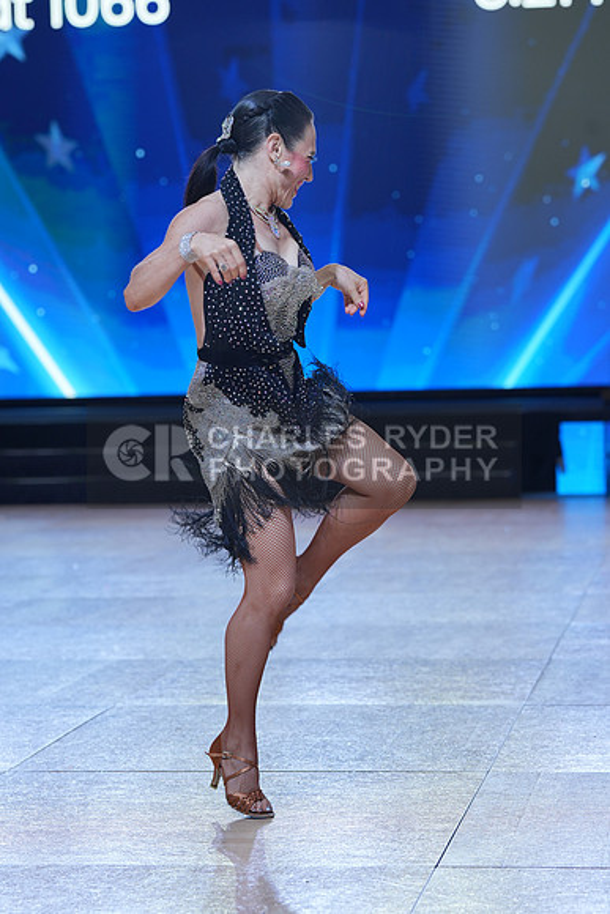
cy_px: 457
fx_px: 2540
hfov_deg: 13.7
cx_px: 305
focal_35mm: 100
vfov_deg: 20.4
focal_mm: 100
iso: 500
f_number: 4.5
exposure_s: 1/400
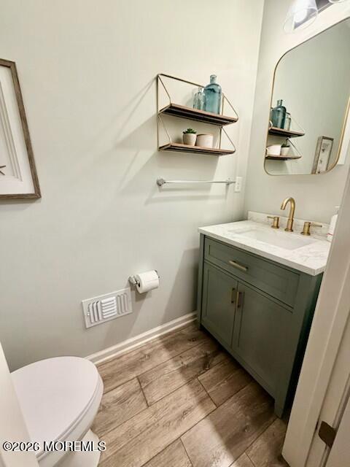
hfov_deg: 85.7
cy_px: 234
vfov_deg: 102.1
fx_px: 189
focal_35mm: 14
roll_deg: +1.1
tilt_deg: -15.7
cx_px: 175
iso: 320
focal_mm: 2.22
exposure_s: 1/60
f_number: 2.2
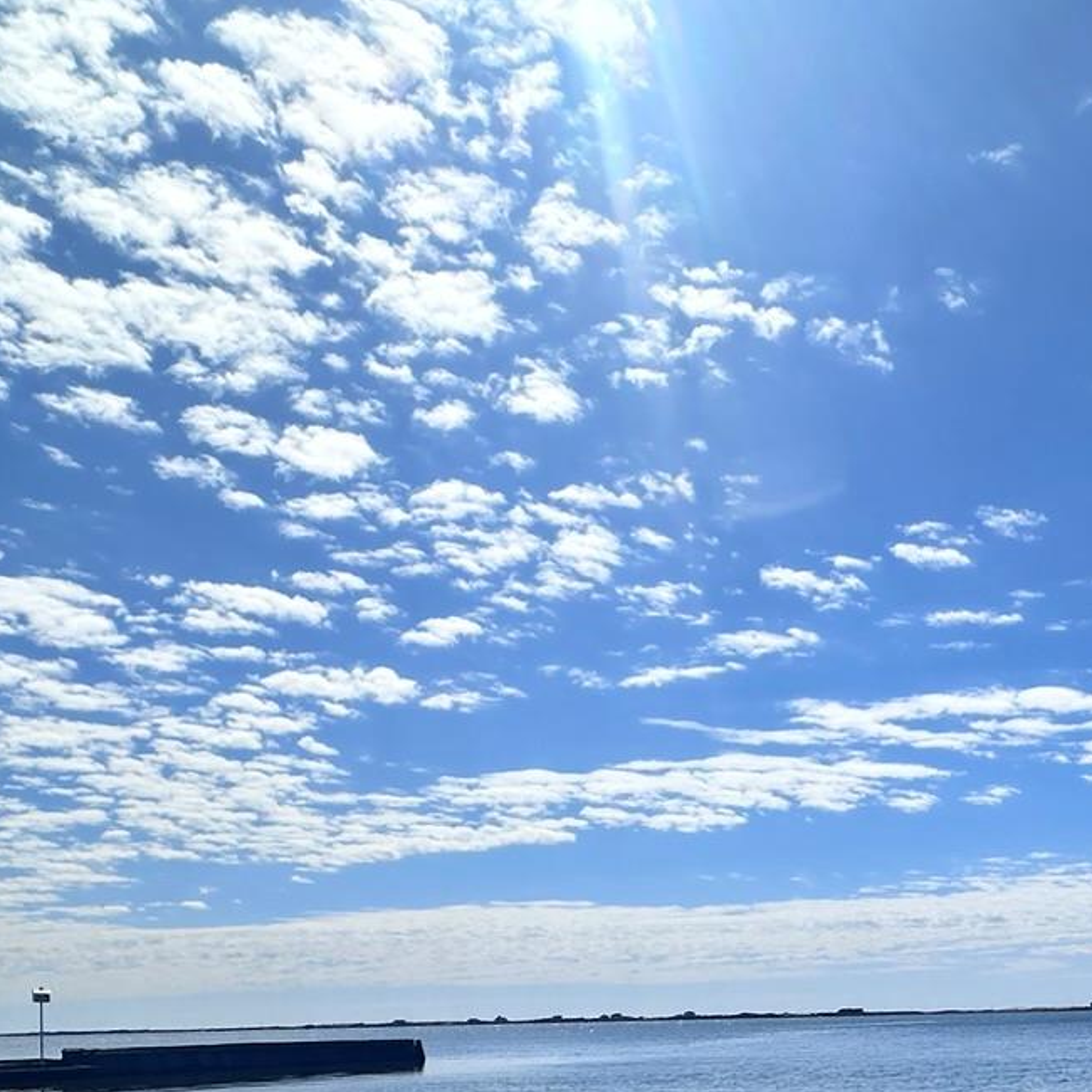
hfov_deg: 40.5
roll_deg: +1.0
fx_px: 1392
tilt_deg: +0.1
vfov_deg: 39.2
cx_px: 924
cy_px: 1020
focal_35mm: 39
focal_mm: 2.22
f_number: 2.2
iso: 50
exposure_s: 1/6897
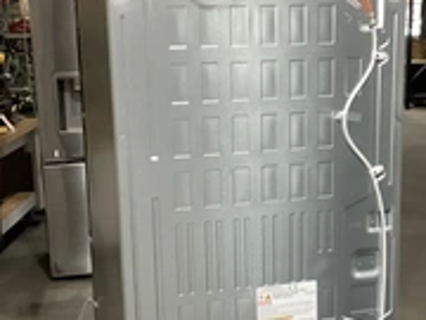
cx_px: 256
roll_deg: +0.7
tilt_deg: -11.9
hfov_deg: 28.1
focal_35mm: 69
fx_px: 849
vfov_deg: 21.2
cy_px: 225
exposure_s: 1/60
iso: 320
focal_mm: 3.3
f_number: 2.4
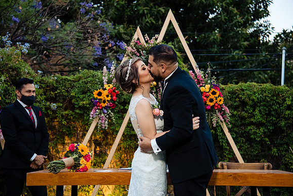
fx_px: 586
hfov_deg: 28.1
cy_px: 97
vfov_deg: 18.9
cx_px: 148
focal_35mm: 72
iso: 1600
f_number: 4.5
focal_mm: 65
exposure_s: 1/125
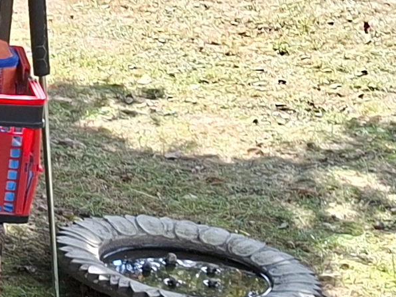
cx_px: -546
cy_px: 230
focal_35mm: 154
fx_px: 1762
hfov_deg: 10.9
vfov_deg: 9.6
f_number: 1.8
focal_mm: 5.54
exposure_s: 1/427
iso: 50
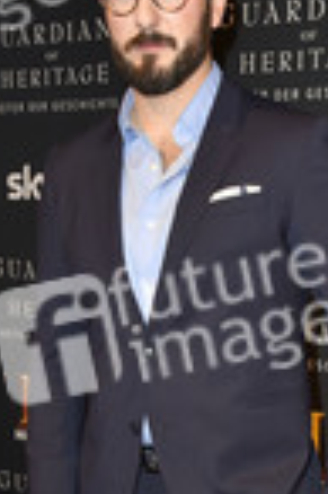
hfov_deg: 16.5
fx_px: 1123
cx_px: 264
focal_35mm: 82
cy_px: 494
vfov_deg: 23.7
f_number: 5.6
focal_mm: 30
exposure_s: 1/125
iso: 640
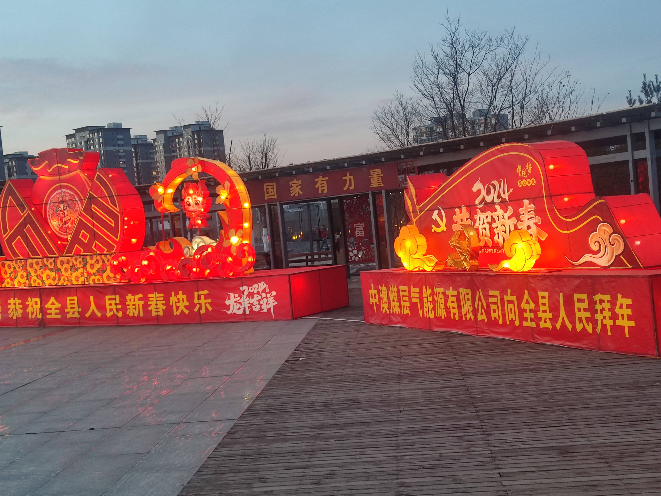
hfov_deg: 39.7
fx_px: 917
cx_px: 330
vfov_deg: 30.3
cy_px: 248
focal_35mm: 48
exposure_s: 1/100
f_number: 1.69
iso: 220
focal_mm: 6.72
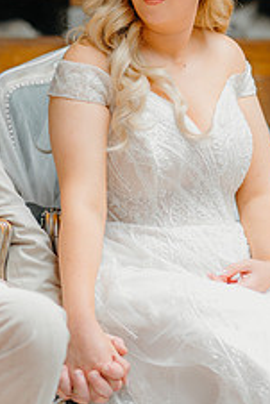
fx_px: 1898
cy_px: 164
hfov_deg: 8.1
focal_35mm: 169
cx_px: 163
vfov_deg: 12.1
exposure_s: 1/400
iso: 100
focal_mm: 85
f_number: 2
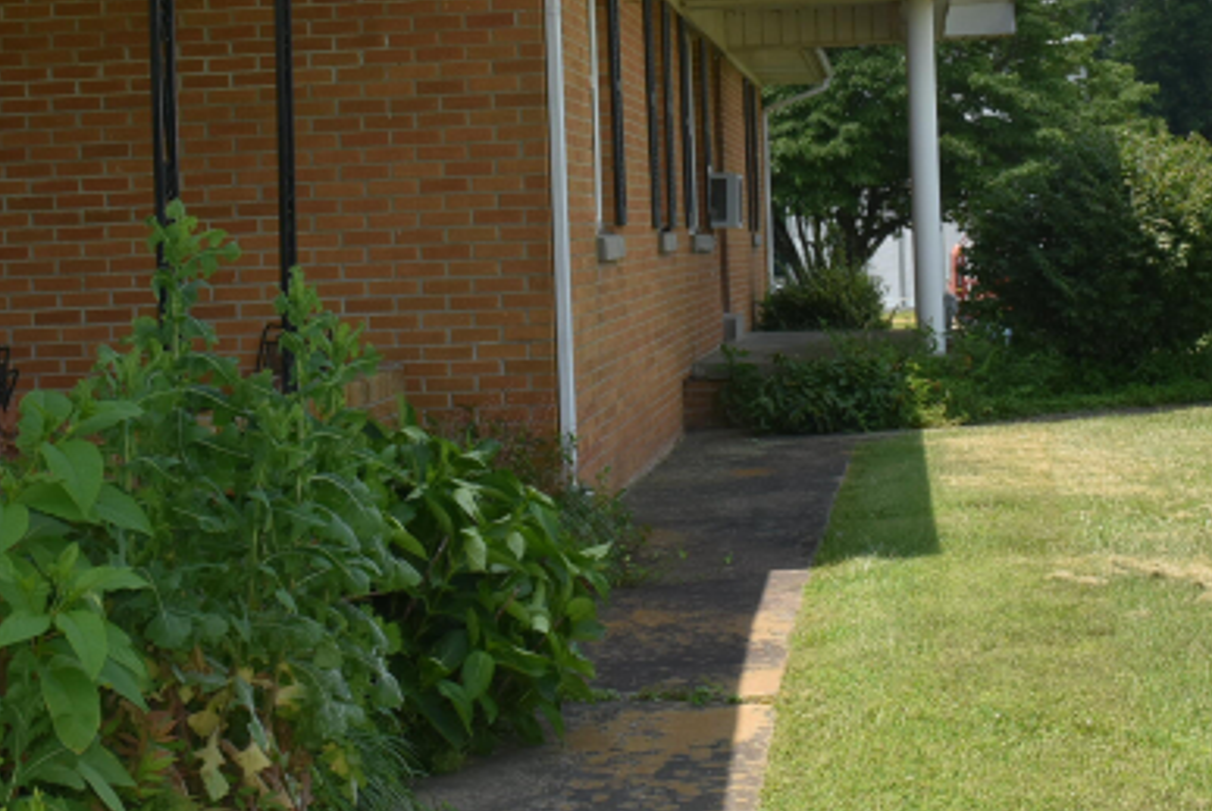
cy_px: 110
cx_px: 586
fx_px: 2932
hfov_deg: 23.4
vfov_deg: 15.6
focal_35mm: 87
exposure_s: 1/250
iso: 250
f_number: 11
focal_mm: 30
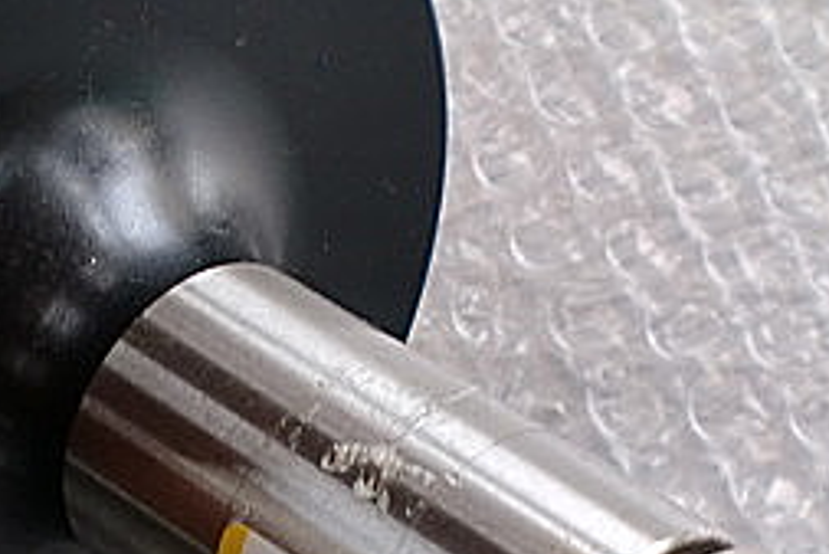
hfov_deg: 22.1
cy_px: 570
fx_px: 2120
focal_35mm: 92
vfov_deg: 14.6
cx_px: 341
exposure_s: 1/125
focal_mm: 6.3
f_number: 3.1
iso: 64
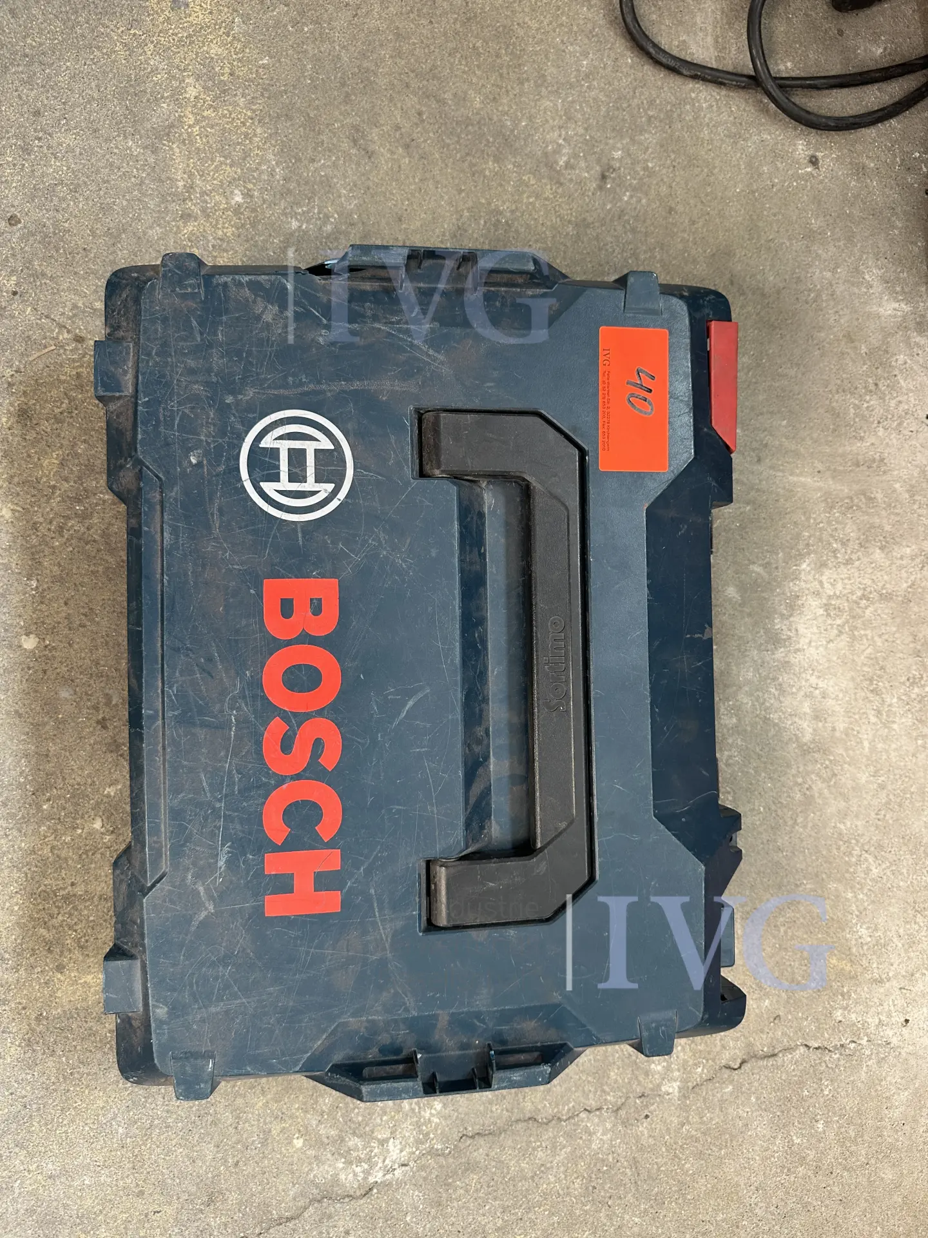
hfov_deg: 56.8
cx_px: 464
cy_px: 619
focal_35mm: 24
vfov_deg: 71.6
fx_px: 858
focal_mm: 6.86
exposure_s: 1/50
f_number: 1.78
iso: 160
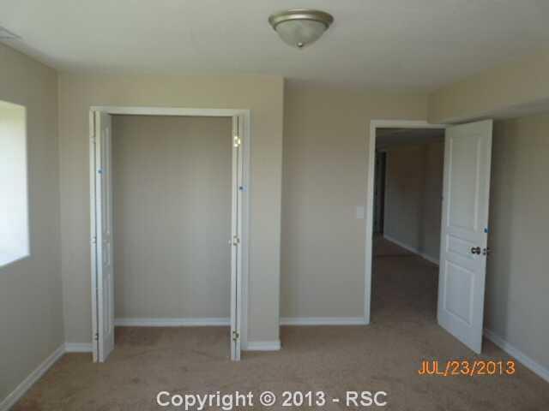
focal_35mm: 27
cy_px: 206
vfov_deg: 51.4
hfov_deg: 65.3
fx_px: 428
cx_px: 274
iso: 100
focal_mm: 4.8
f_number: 3.2
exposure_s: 1/100
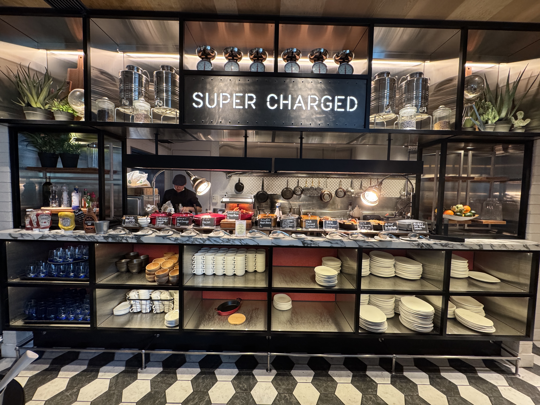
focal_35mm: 14
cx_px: 270
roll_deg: -1.2
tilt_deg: -2.9
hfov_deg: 102.1
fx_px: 218
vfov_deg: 85.7
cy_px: 202
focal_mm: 2.22
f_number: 2.2
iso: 320
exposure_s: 1/56
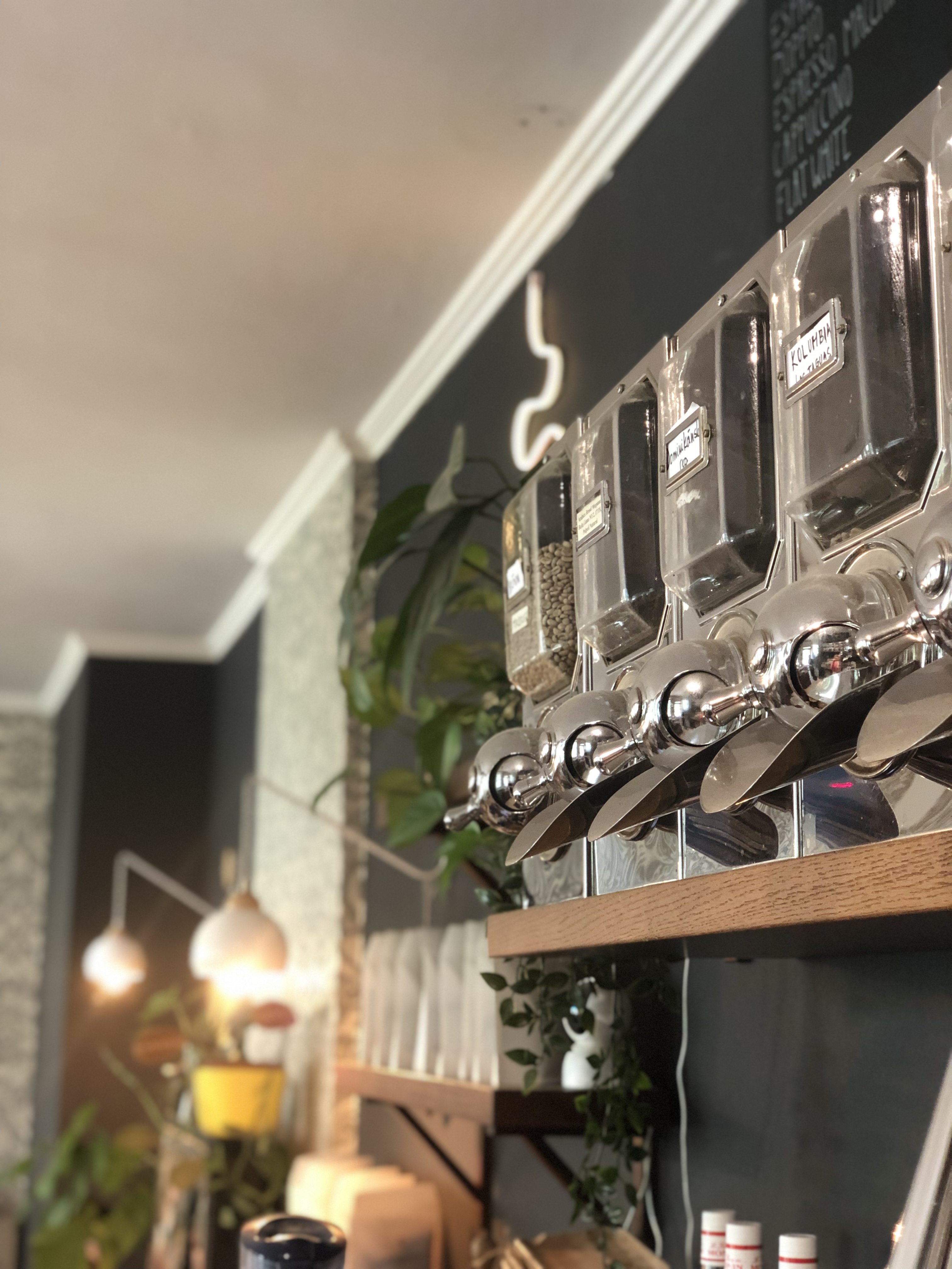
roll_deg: -0.7
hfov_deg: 28.0
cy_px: 634
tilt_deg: +11.1
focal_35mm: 52
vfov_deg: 36.8
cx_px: 476
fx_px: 1907
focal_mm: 6
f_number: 2.4
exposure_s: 1/11
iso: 160
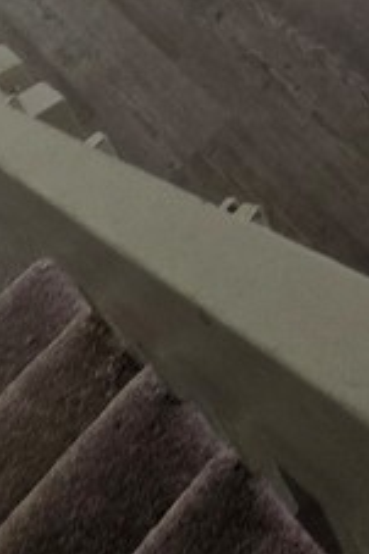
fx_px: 939
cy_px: -381
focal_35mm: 61
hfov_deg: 20.1
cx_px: 496
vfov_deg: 22.8
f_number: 1.9
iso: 320
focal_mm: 2.2
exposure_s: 1/60
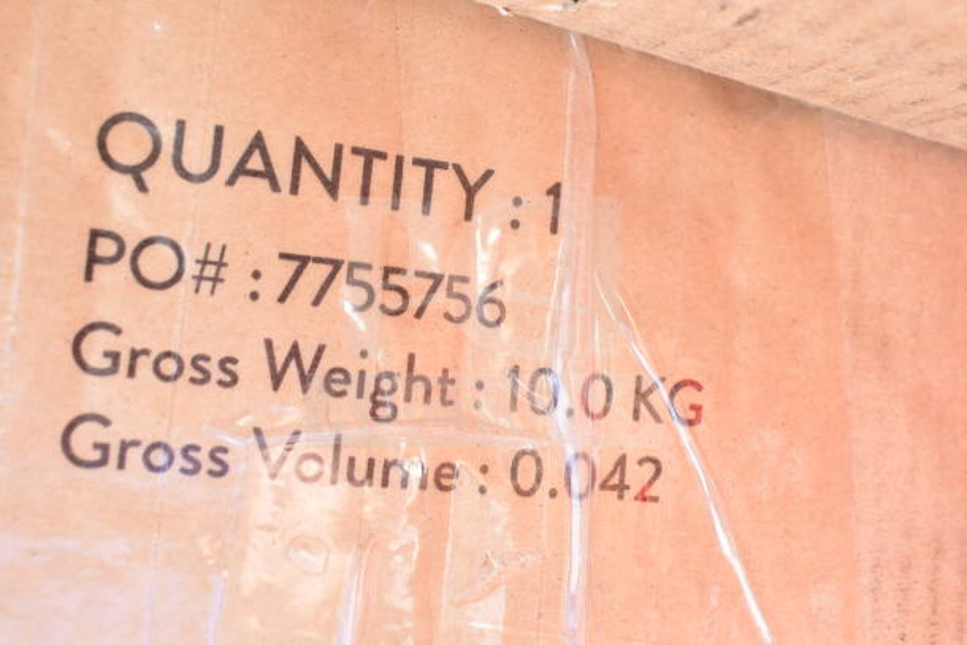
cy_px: 322
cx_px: 484
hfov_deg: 51.3
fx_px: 1007
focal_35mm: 38
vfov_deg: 35.5
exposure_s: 1/250
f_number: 8
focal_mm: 25
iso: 1600
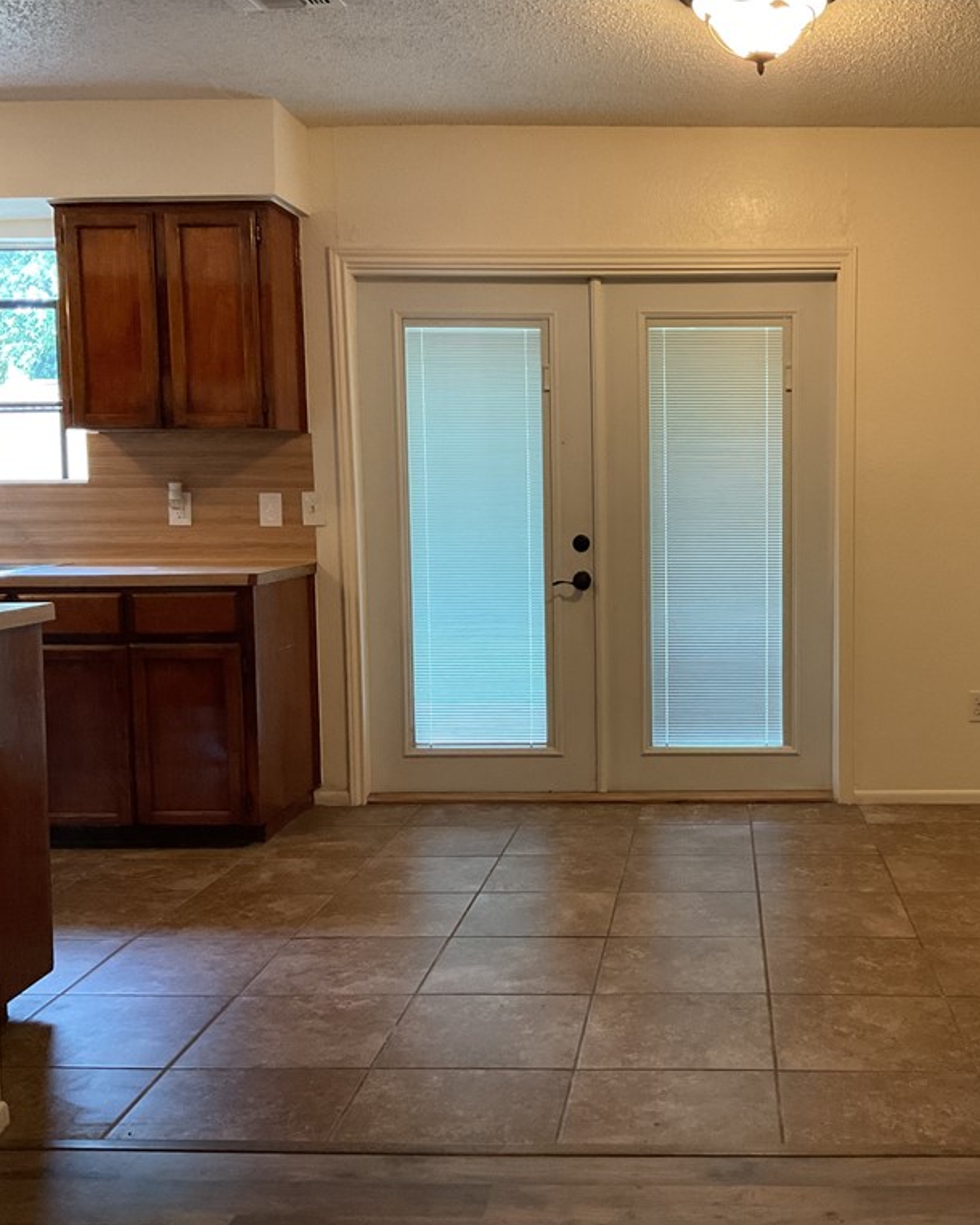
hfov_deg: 38.3
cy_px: 613
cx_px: 717
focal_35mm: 38
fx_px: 1378
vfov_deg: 47.9
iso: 160
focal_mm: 3
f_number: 1.8
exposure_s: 1/60
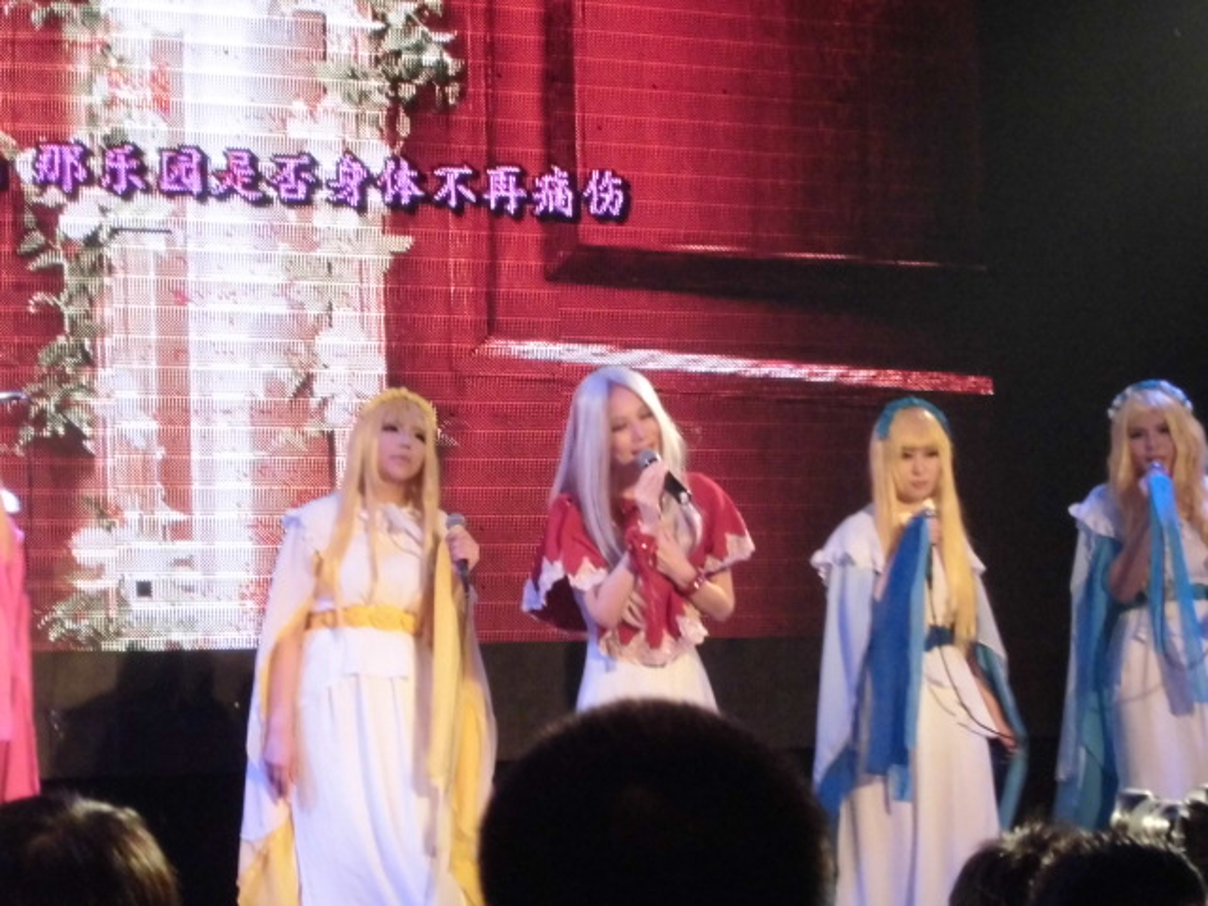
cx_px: 604
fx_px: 2547
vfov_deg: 20.2
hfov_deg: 26.7
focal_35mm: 73
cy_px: 453
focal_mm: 13
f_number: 4.4
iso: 800
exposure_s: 1/30
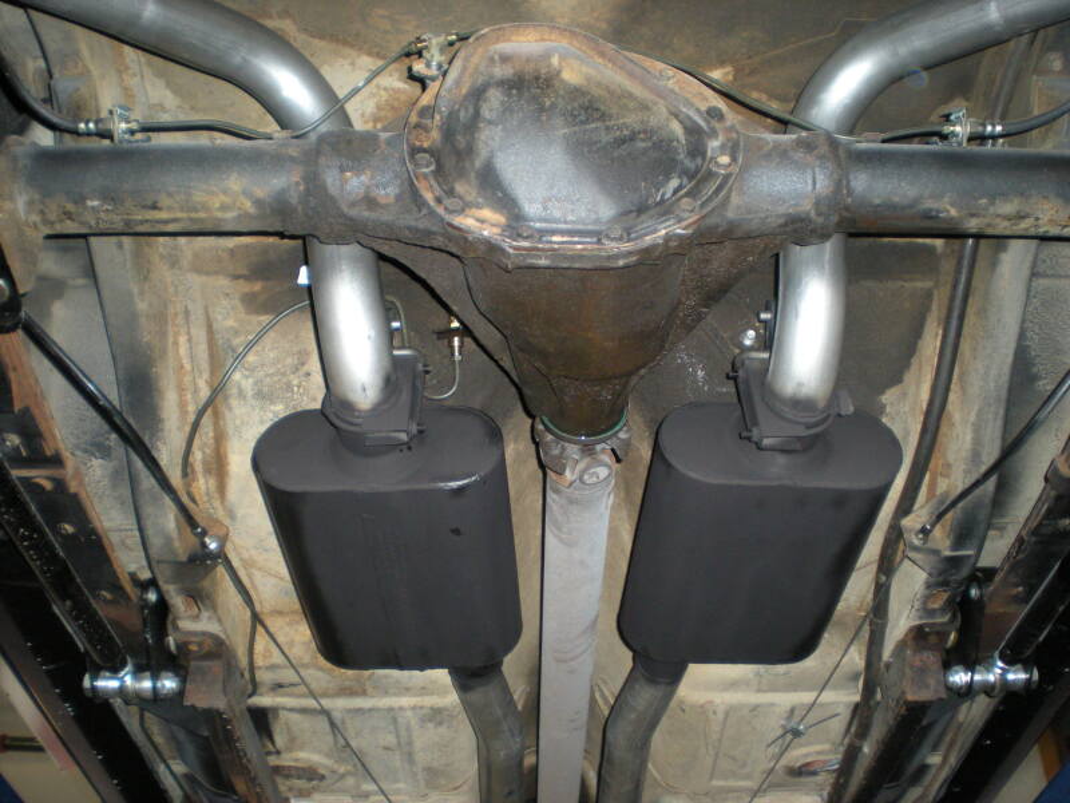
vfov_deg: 37.7
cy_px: 402
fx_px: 1175
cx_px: 535
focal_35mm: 38
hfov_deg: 49.0
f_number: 3.1
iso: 182
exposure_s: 1/60
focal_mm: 6.3
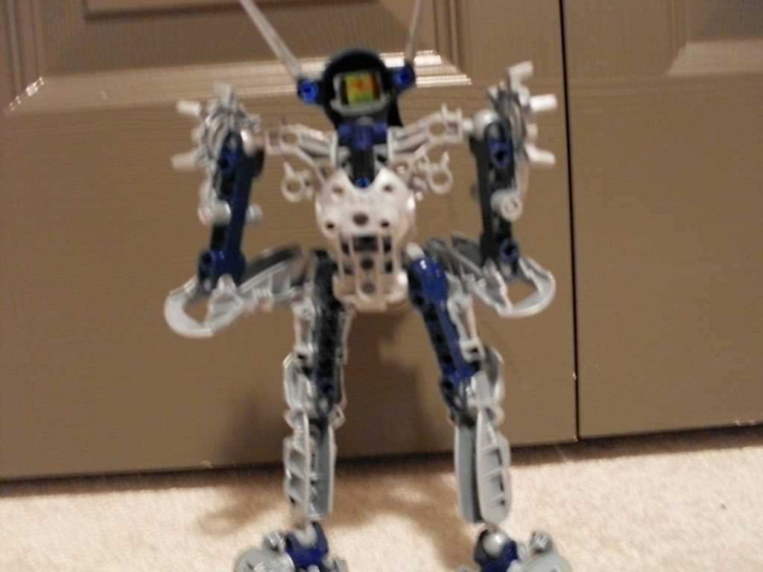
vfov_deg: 37.7
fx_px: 838
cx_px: 382
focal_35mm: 38
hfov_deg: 49.0
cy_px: 286
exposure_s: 1/8
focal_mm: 6.3
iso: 400
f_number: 2.8
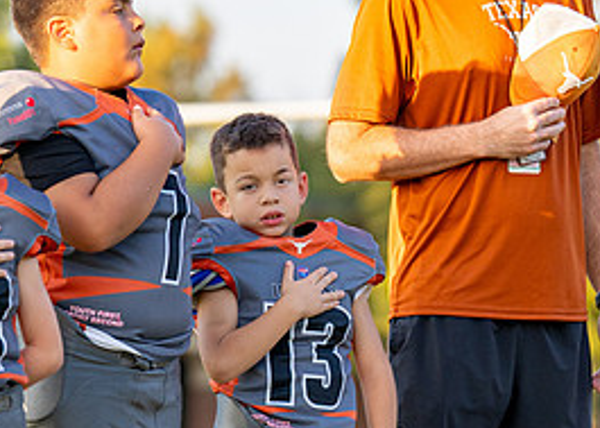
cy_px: 360
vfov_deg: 4.5
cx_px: 318
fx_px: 5467
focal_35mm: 321
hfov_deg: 6.3
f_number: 2.8
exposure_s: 1/1600
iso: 400
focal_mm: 121
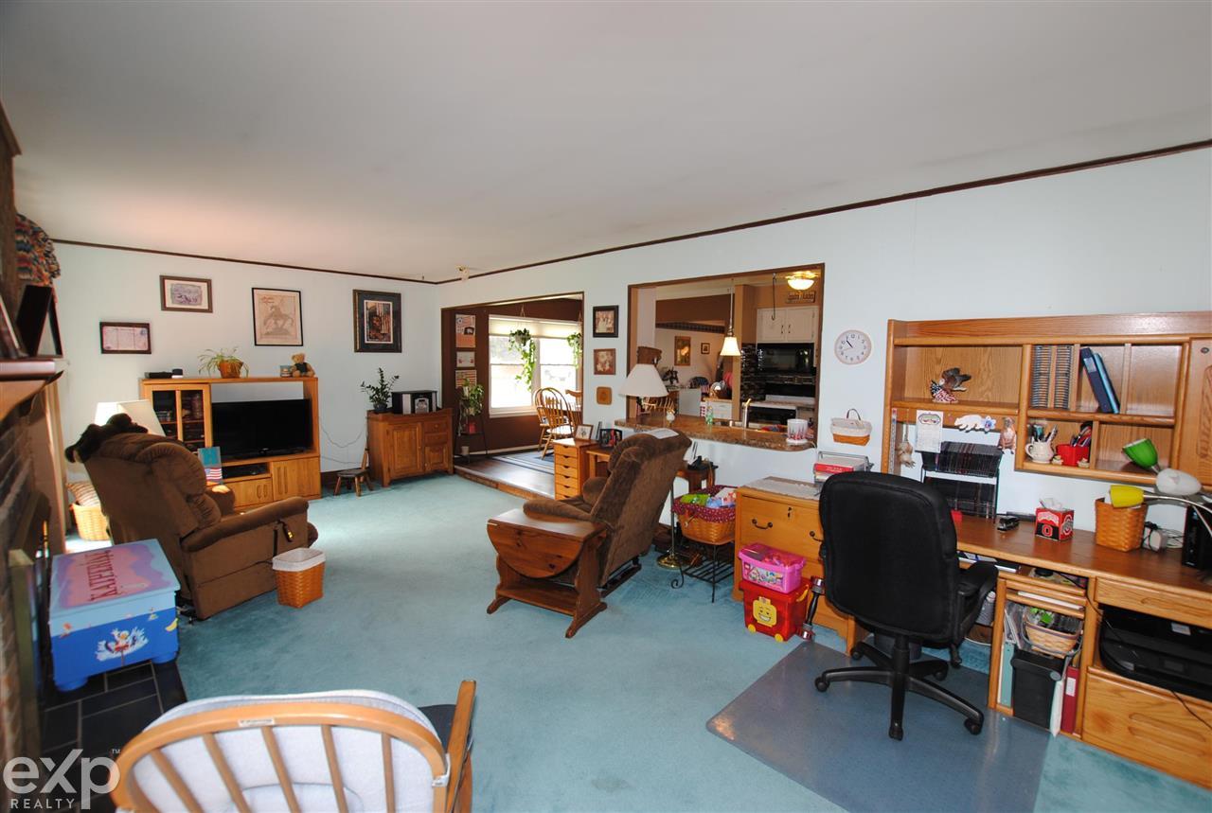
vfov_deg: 77.6
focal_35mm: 15
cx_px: 606
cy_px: 406
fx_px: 506
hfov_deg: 100.3
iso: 200
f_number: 5
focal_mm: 10
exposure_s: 1/20
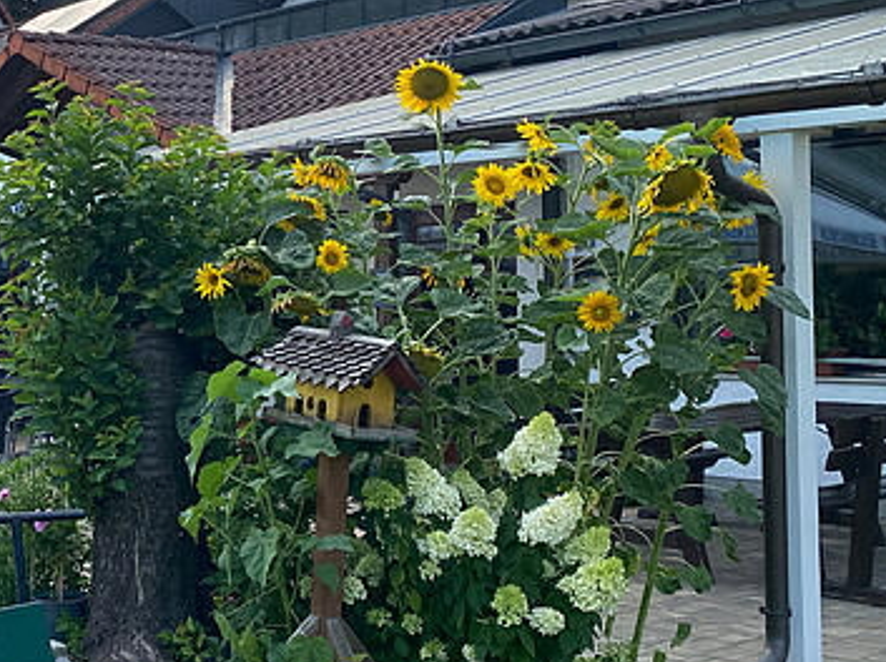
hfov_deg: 30.0
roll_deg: +1.1
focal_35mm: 59
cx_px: -45
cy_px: 286
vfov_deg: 24.8
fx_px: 1509
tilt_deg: +0.5
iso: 32
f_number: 1.8
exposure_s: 1/757
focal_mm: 4.25
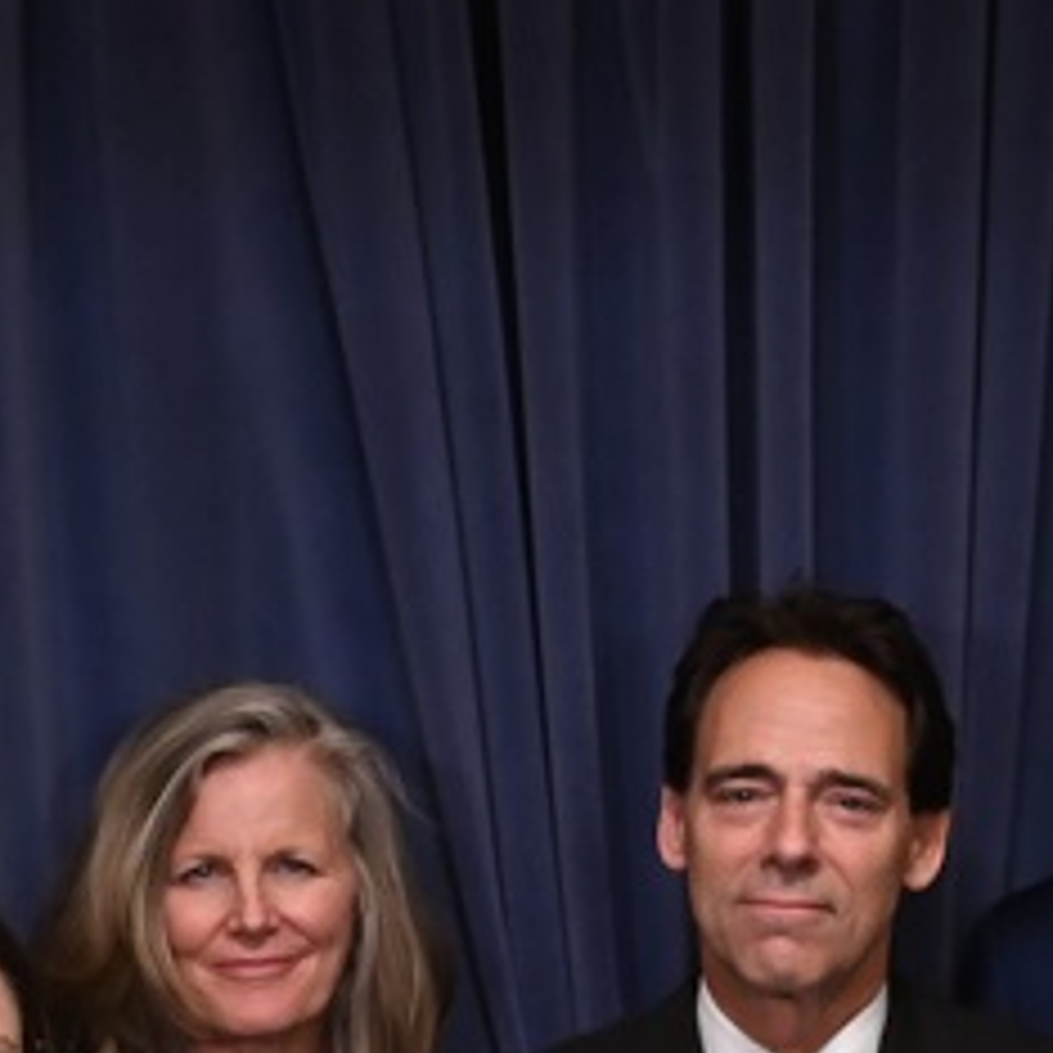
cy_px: 819
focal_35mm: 370
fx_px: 12734
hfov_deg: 4.7
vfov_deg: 4.7
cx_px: 819
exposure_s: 1/500
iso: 3200
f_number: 3.2
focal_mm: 85
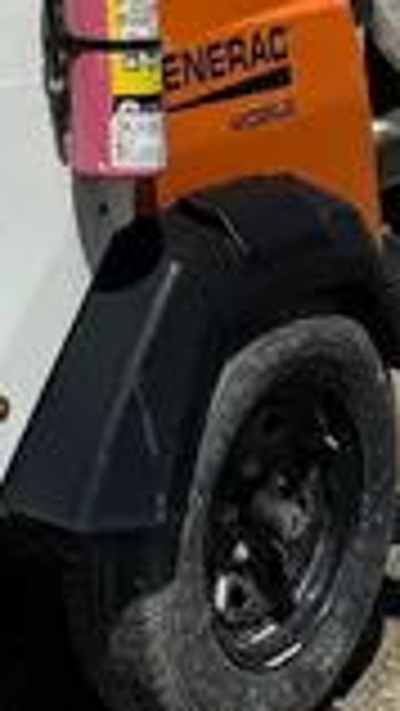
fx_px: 2279
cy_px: -488
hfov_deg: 9.5
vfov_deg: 15.6
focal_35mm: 121
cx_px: -319
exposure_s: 1/9009
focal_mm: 6.76
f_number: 1.78
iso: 80
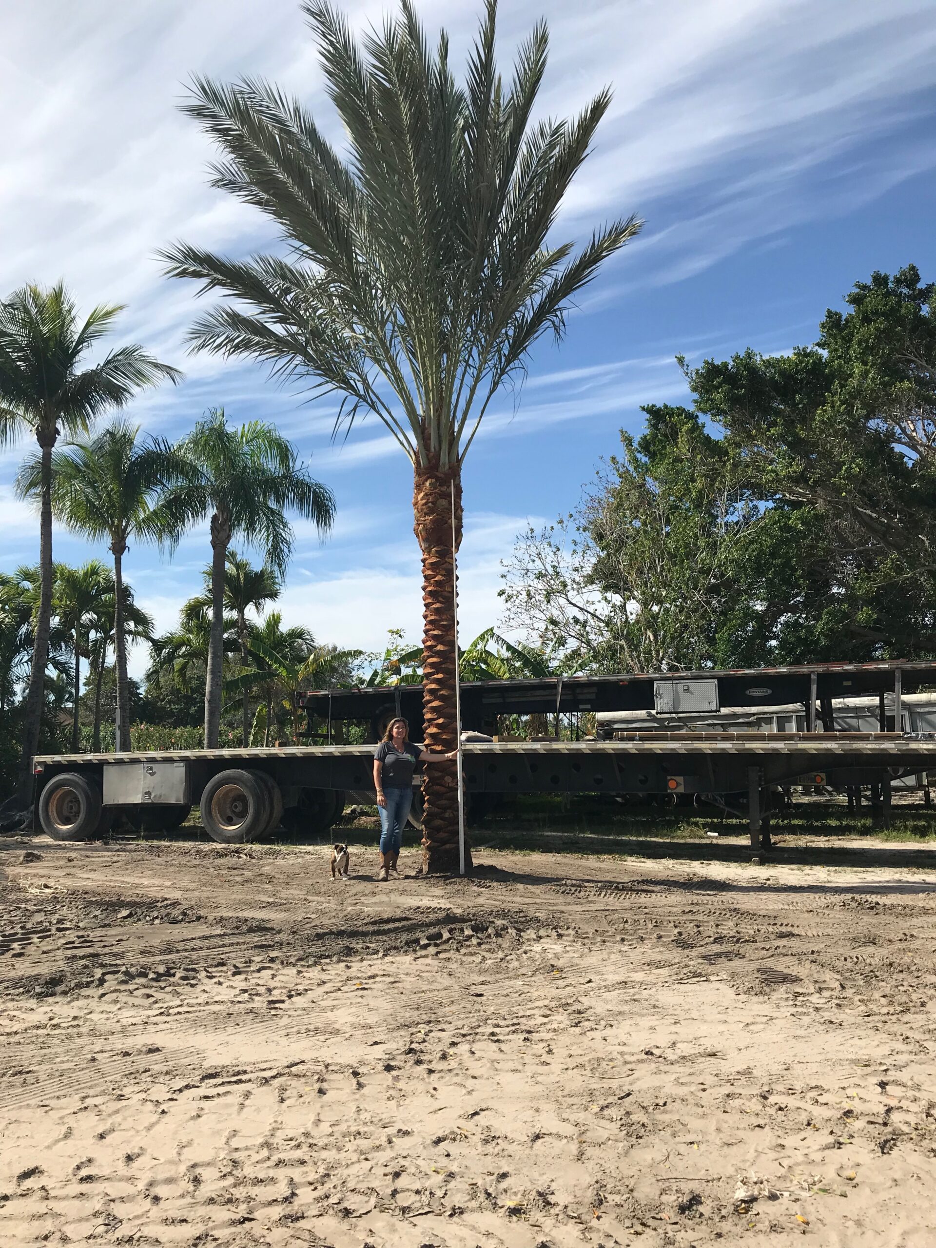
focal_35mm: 28
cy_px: 624
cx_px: 468
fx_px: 1009
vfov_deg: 63.4
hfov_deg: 49.7
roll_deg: -1.3
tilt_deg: +6.8
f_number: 1.8
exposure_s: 1/2907
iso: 20
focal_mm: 3.99
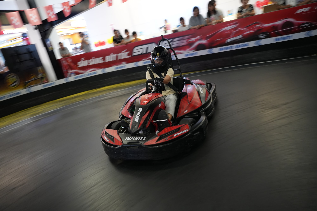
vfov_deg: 53.1
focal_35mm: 24
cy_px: 106
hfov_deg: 73.7
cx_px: 158
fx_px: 211
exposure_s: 1/160
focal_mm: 24
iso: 3200
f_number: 2.8
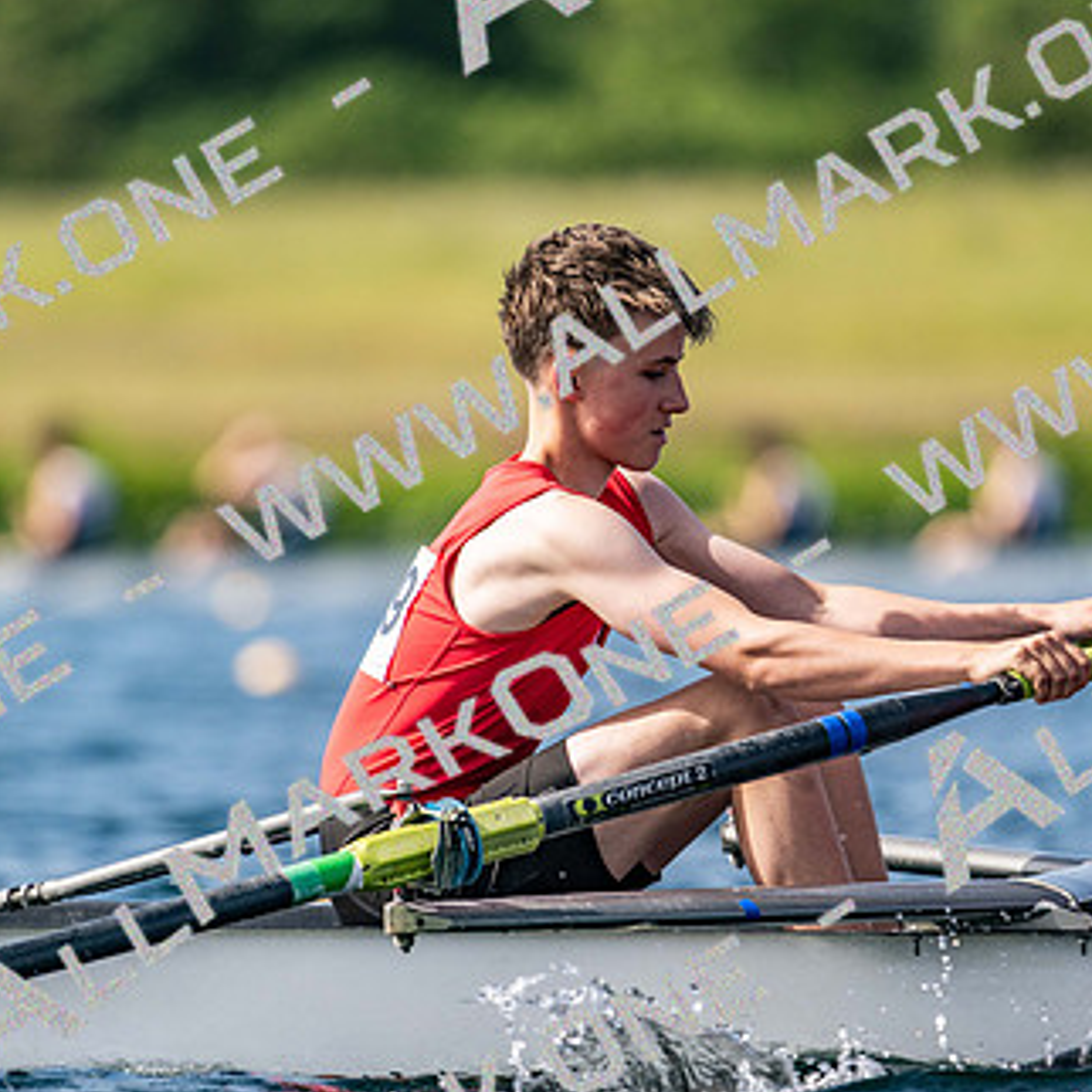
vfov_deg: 2.9
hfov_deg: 2.9
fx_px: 21842
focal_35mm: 612
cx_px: 638
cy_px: 571
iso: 250
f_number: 4.5
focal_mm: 400
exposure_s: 1/2500
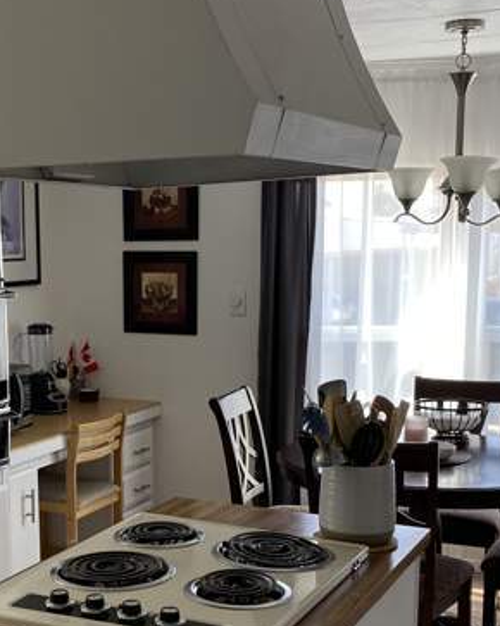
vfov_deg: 33.3
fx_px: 1037
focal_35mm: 56
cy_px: 409
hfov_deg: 26.9
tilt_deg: -10.0
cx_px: 150
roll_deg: +0.8
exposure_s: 1/122
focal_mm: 4.25
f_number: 1.8
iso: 64
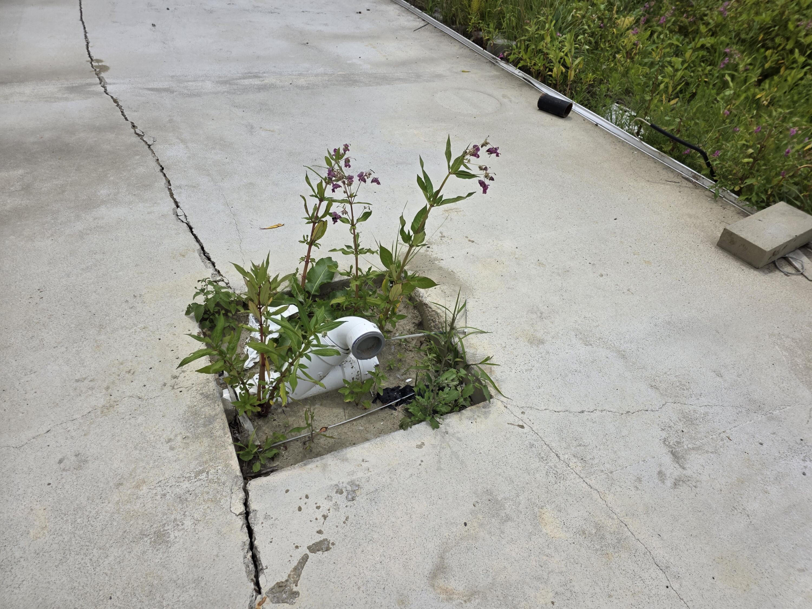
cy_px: 304
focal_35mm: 23
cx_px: 406
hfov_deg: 73.9
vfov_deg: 58.9
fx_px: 540
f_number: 1.7
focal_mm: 6.3
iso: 64
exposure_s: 1/7944
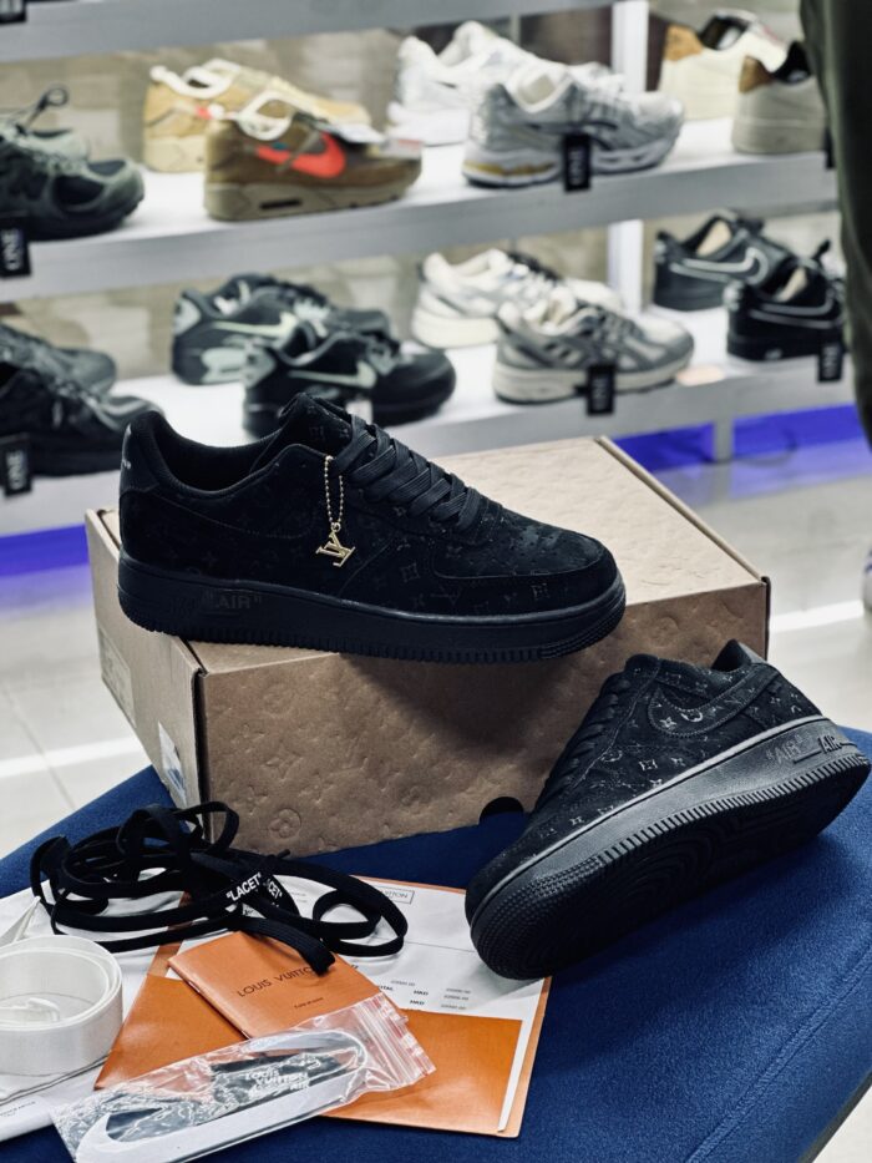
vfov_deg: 25.3
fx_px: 2586
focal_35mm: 77
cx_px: 436
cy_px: 582
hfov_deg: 19.1
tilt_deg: -22.6
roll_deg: -0.3
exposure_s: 1/100
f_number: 2.8
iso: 250
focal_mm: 9
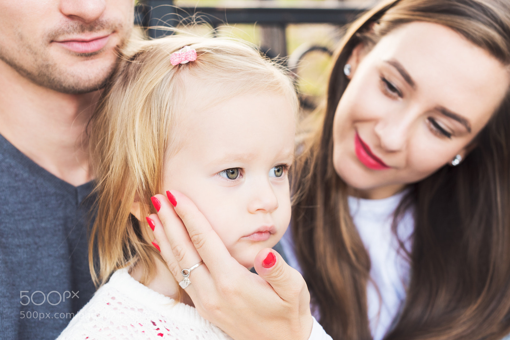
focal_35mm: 50
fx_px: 708
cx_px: 255
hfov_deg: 39.6
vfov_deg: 27.0
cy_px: 170
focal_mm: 50
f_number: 4.5
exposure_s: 1/100
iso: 400
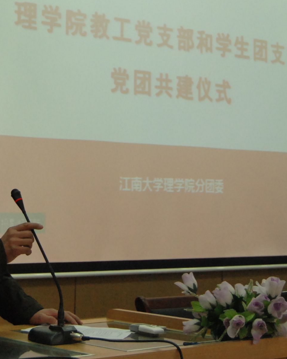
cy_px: 84
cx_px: 49
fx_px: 1094
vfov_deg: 18.5
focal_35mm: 103
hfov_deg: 14.8
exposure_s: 1/80
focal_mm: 30
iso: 800
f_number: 4.5
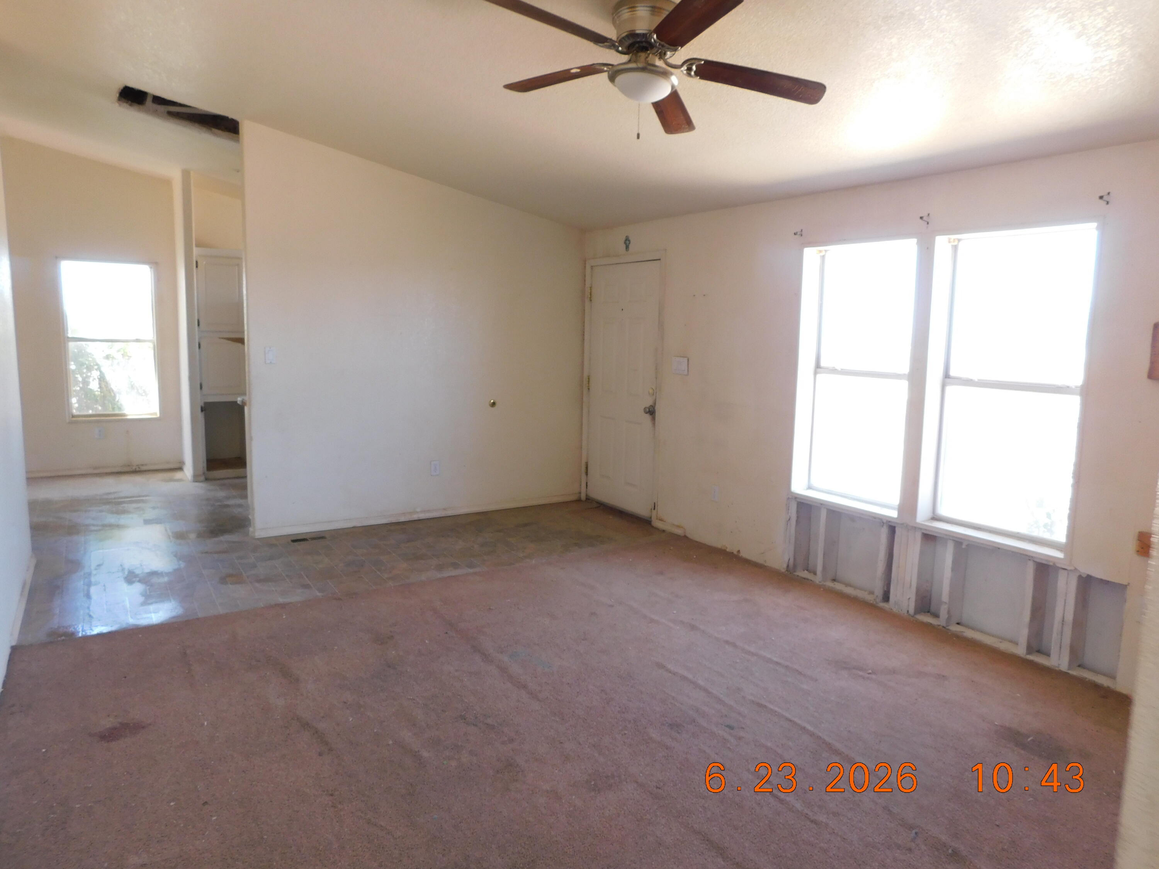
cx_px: 580
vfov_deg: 58.9
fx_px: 770
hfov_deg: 73.9
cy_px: 434
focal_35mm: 23
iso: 125
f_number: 3
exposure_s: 1/30
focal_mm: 4
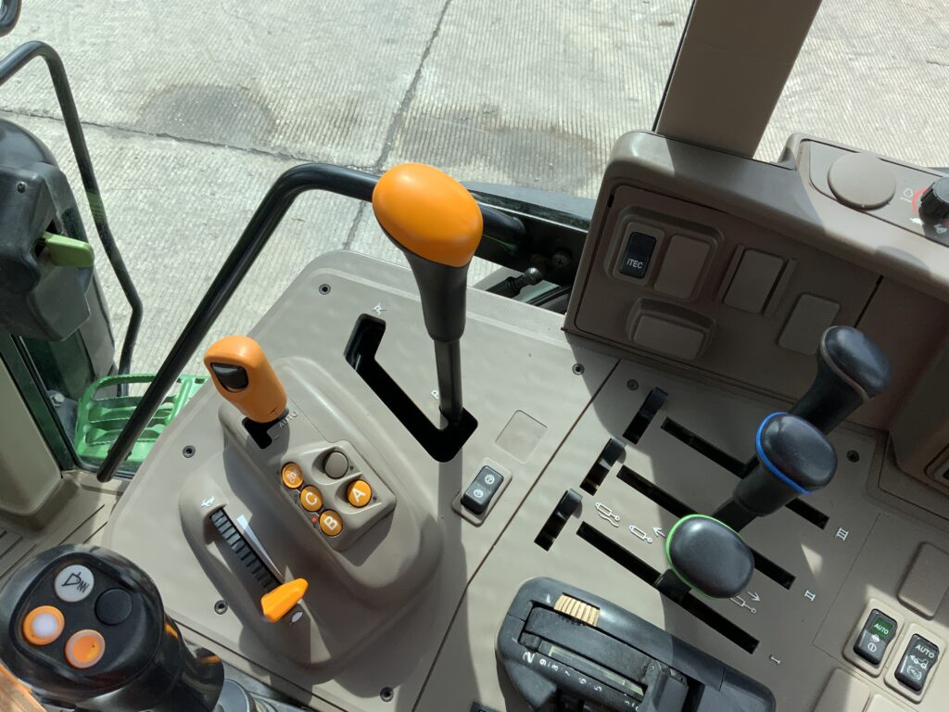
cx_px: 474
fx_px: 795
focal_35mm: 29
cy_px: 356
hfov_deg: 61.7
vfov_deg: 48.2
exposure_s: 1/666
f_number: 1.8
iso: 16
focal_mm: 3
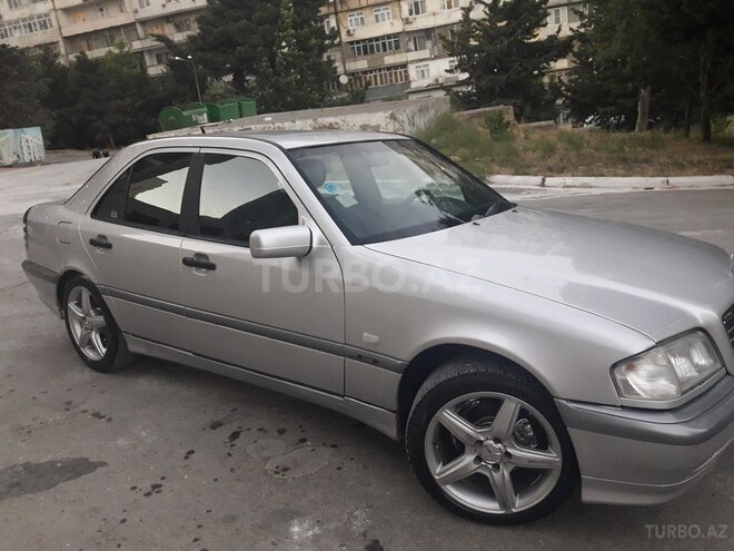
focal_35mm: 28
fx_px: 594
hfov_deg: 63.4
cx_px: 367
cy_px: 276
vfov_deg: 49.7
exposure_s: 1/25
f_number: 1.9
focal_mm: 3.7
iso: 160
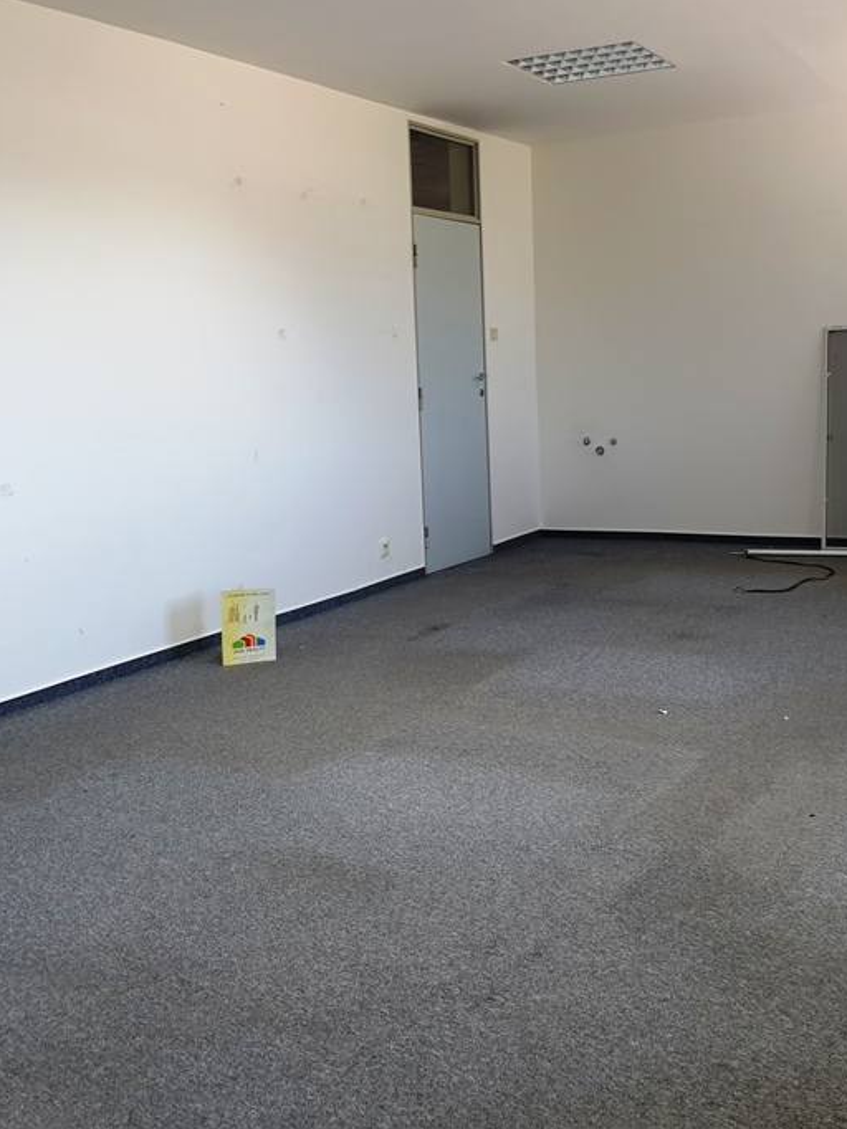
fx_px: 1273
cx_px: 392
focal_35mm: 39
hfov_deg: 36.8
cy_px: 496
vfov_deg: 47.8
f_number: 2.4
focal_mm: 4.3
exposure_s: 1/50
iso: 64
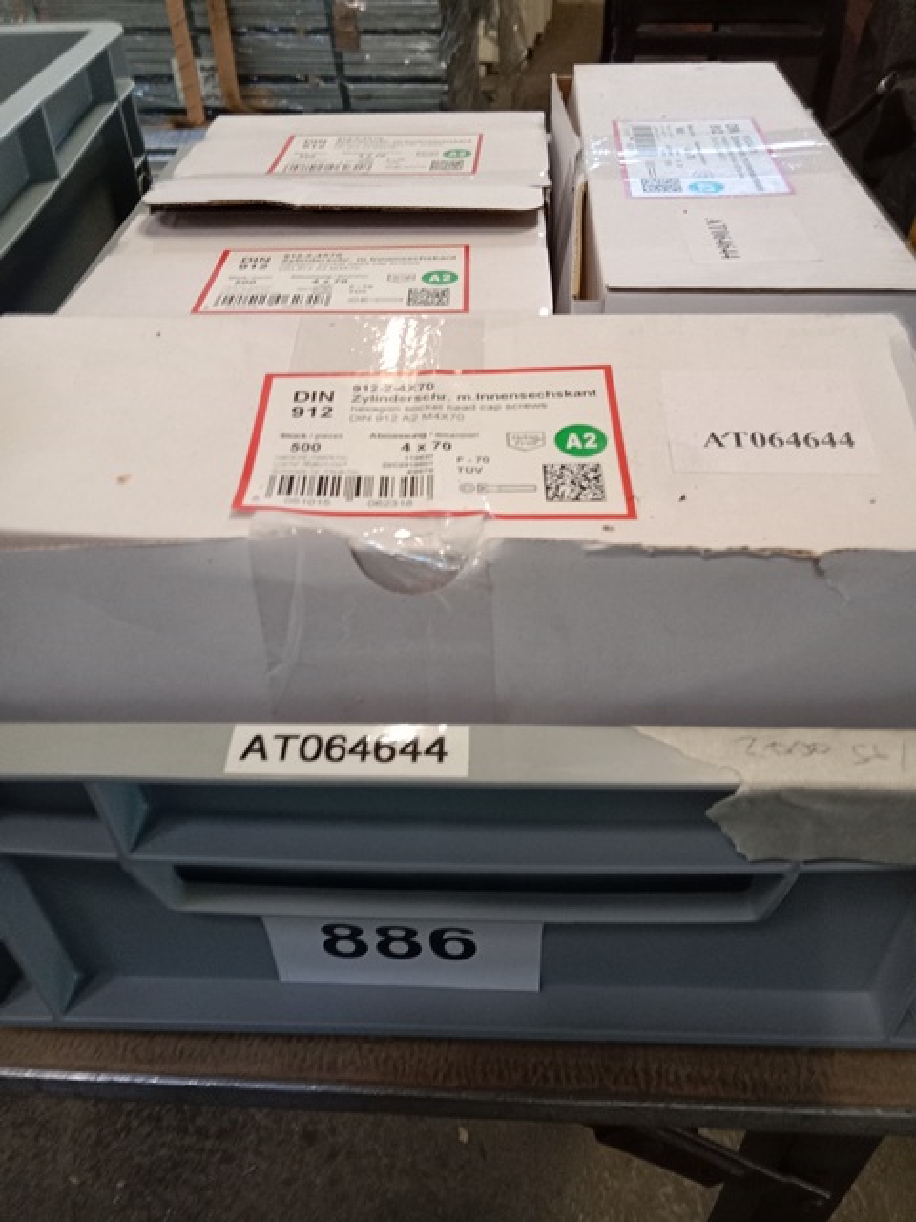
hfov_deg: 51.4
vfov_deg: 65.3
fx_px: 953
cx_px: 458
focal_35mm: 27
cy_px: 611
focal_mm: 3.65
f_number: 2.2
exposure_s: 1/20
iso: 625
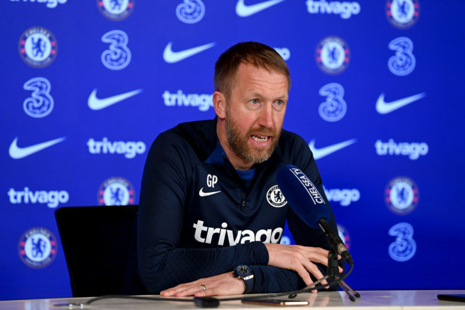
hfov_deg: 12.1
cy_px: 155
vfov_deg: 8.1
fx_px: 2196
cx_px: 232
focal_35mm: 170
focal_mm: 170
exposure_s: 1/400
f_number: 3.5
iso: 1600
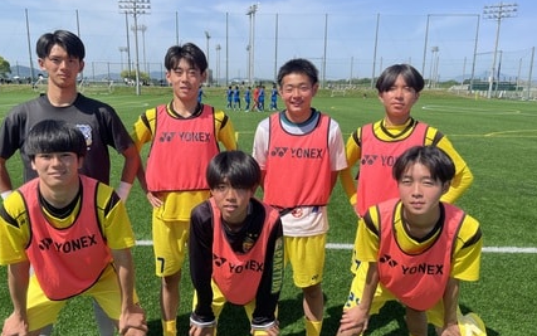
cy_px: 193
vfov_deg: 40.5
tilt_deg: -13.5
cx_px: 241
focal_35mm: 31
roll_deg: +0.4
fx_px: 454
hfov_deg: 61.1
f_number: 1.6
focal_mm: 5.1
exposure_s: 1/2688
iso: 50
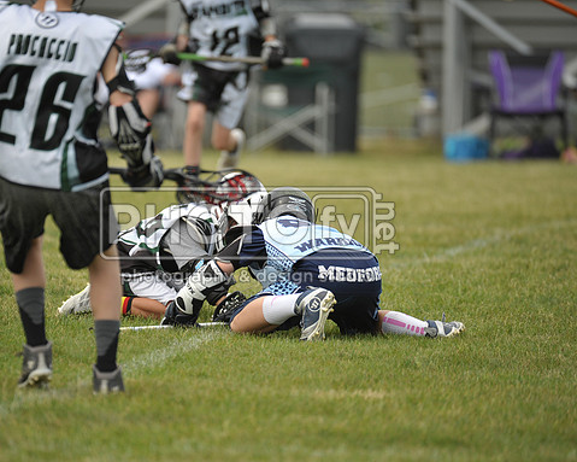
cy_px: 232
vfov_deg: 3.4
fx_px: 7751
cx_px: 243
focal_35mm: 454
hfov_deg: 4.3
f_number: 4
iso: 800
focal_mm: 400
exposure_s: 1/2500
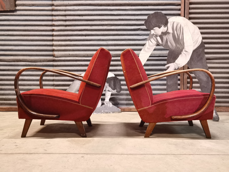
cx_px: 114
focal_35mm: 34
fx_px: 225
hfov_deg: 54.0
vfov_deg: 41.8
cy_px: 86
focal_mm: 6.71
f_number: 1.9
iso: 1600
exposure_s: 1/16.7
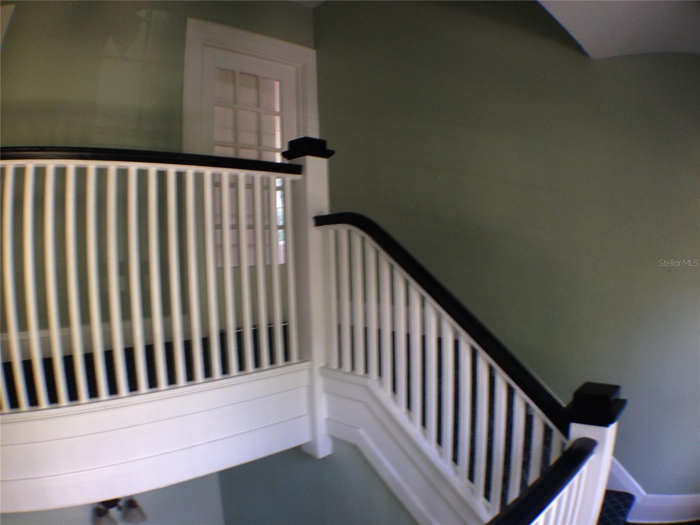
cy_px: 262
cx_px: 350
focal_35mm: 33
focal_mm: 4.12
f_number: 2.4
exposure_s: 1/20
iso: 50
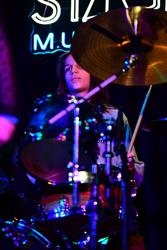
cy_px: 125
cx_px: 84
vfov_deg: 15.2
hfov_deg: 10.2
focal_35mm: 135
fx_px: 939
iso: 720
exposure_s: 1/320
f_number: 2.8
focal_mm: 135
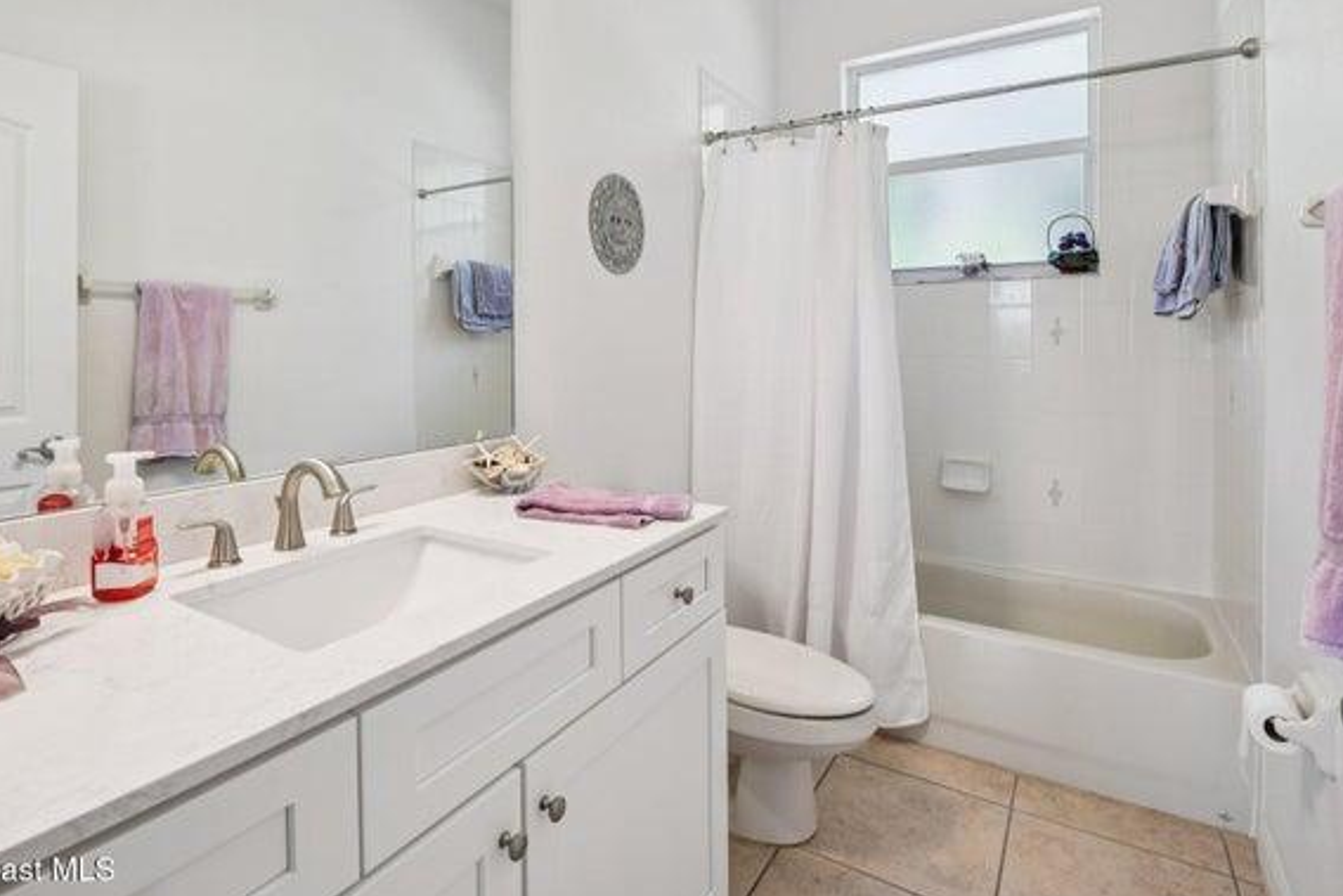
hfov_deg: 86.6
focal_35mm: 19
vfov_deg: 63.9
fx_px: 709
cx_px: 605
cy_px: 355
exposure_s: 1/20
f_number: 8
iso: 400
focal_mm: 15
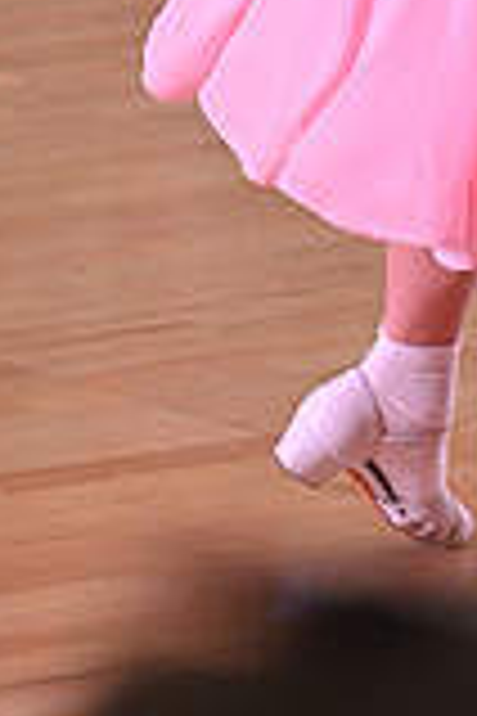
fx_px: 10155
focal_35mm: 511
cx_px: 776
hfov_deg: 2.7
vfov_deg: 4.0
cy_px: -423
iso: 2500
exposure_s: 1/320
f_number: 6.3
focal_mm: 140
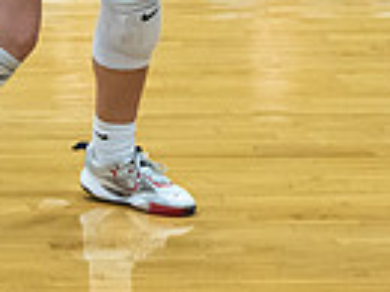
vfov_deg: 1.3
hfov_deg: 1.8
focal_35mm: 1108
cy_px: -441
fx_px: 12472
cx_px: 15
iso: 3200
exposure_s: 1/1600
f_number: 2
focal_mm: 200
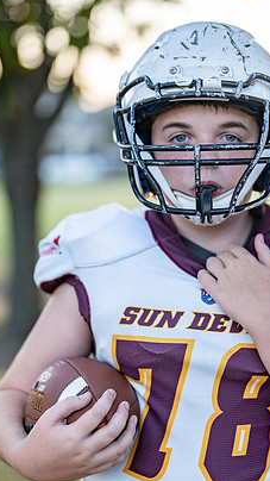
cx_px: 207
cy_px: 229
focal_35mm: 83
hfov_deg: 14.5
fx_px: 1057
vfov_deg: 25.6
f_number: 1.2
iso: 160
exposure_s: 1/500
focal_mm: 50
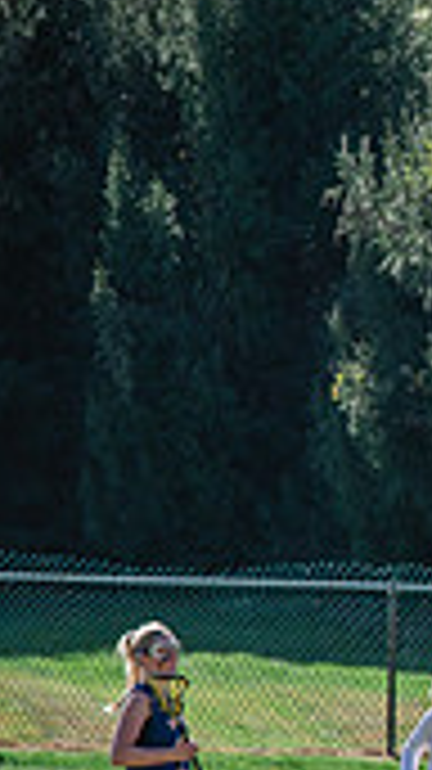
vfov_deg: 3.3
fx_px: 13440
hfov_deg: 1.8
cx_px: 1251
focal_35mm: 659
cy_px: 727
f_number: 5.6
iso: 250
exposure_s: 1/2000
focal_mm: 185
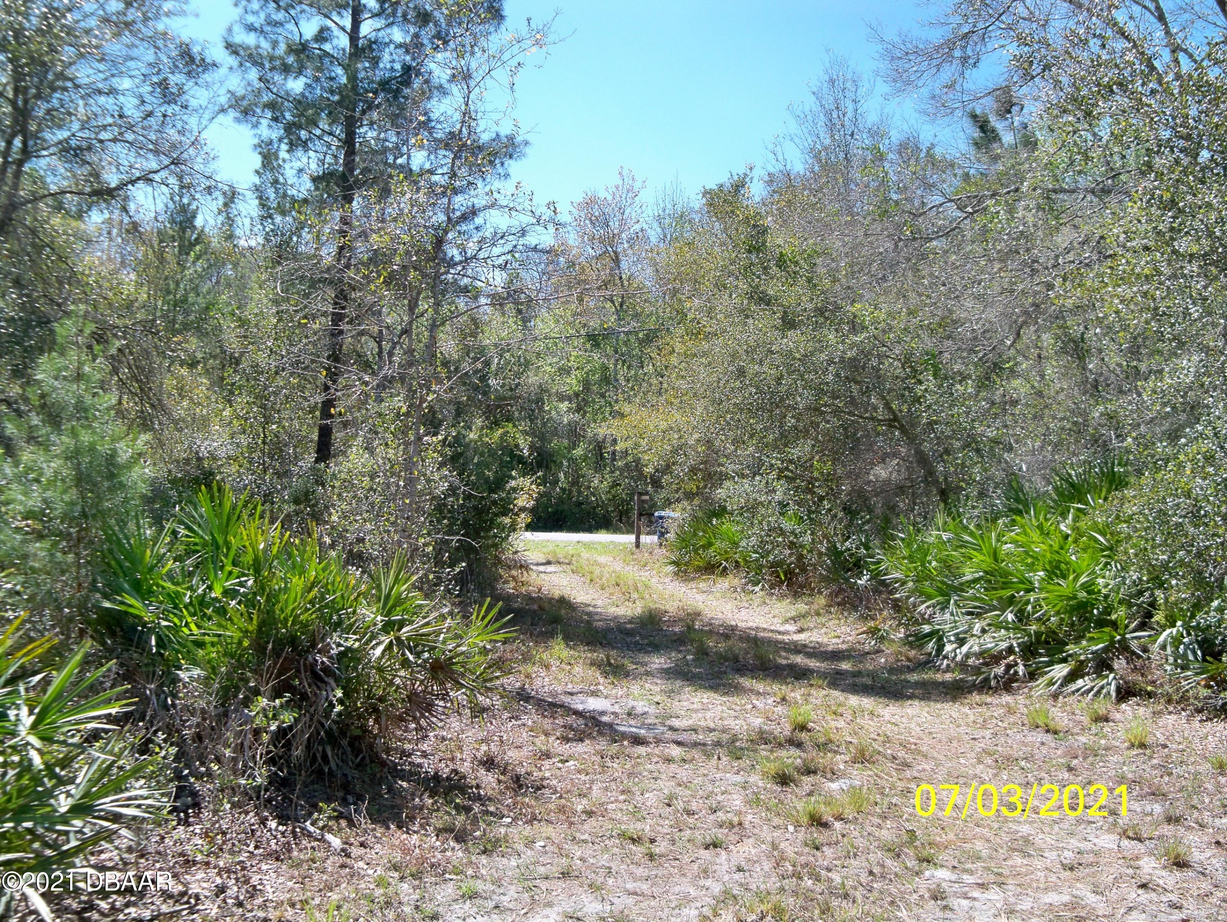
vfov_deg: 40.7
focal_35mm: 35
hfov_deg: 52.6
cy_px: 461
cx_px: 614
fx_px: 1241
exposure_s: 1/400
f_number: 3.5
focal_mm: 6.2
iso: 80
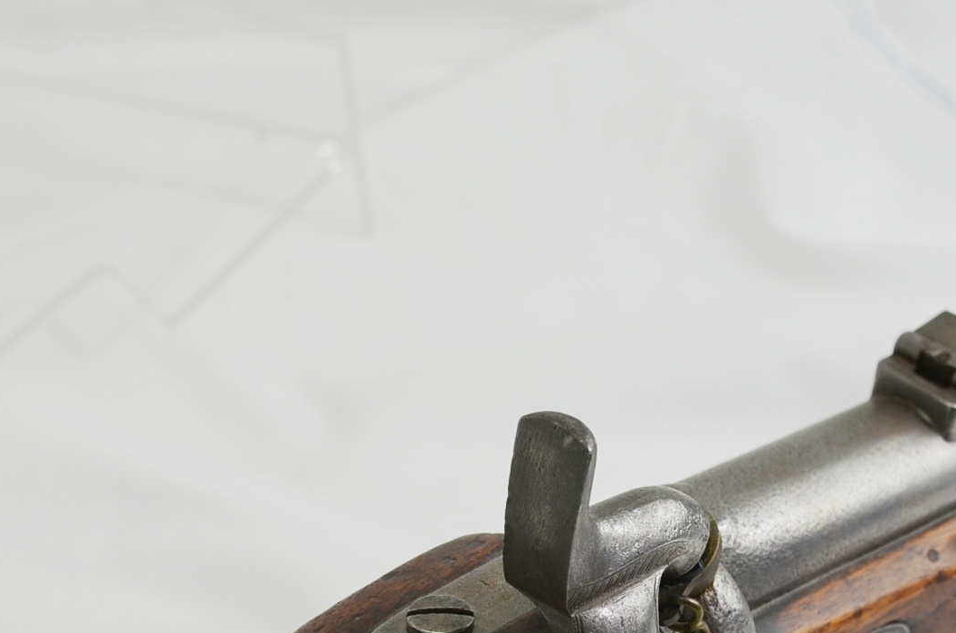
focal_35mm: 112
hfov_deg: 18.3
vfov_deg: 12.1
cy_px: 594
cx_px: 539
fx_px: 2968
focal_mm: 32
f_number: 5.6
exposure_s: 1/125
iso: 220
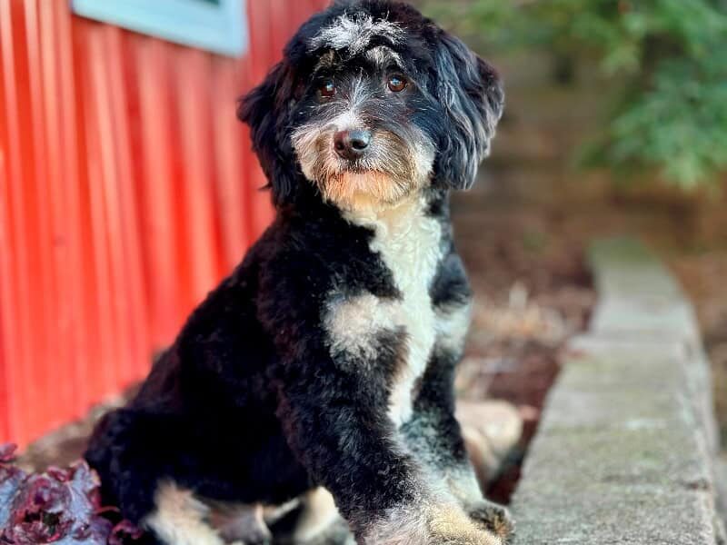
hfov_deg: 39.7
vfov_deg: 30.3
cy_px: 272
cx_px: 364
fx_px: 1008
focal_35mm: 48
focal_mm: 6.9
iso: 80
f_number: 1.8
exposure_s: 1/184
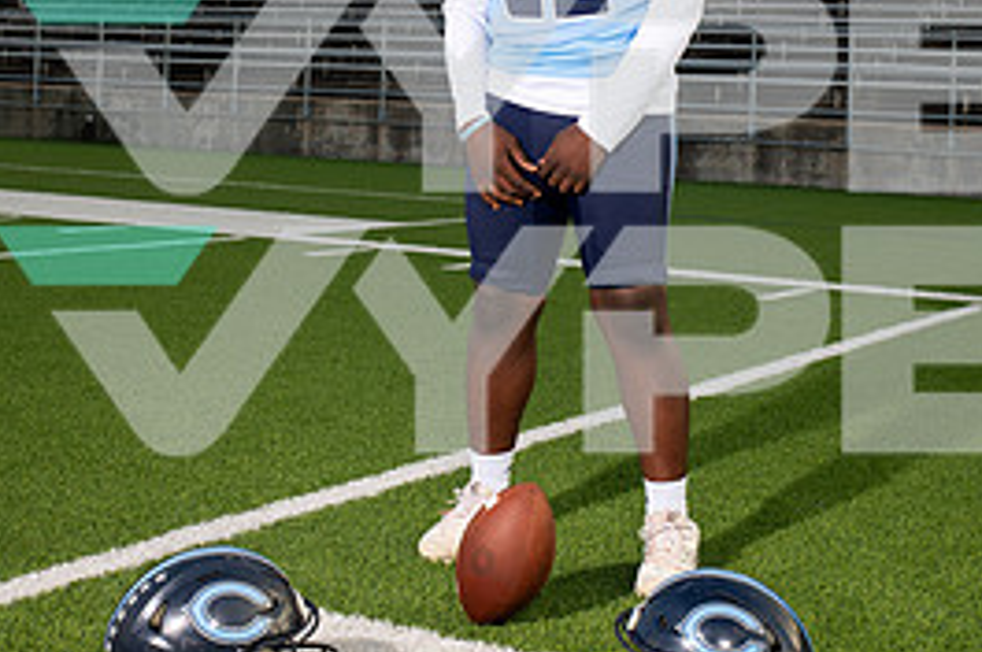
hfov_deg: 29.7
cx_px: 548
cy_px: 82
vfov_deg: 19.6
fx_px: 1853
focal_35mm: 68
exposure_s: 1/320
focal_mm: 40
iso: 160
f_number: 7.1
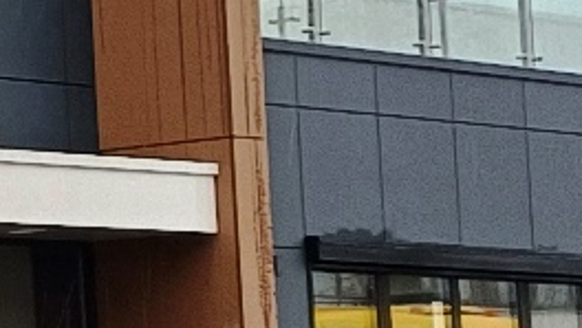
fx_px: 3182
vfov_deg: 5.9
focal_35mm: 206
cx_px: -979
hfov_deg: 9.0
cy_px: 222
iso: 50
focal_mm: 4.65
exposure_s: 1/221
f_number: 1.8
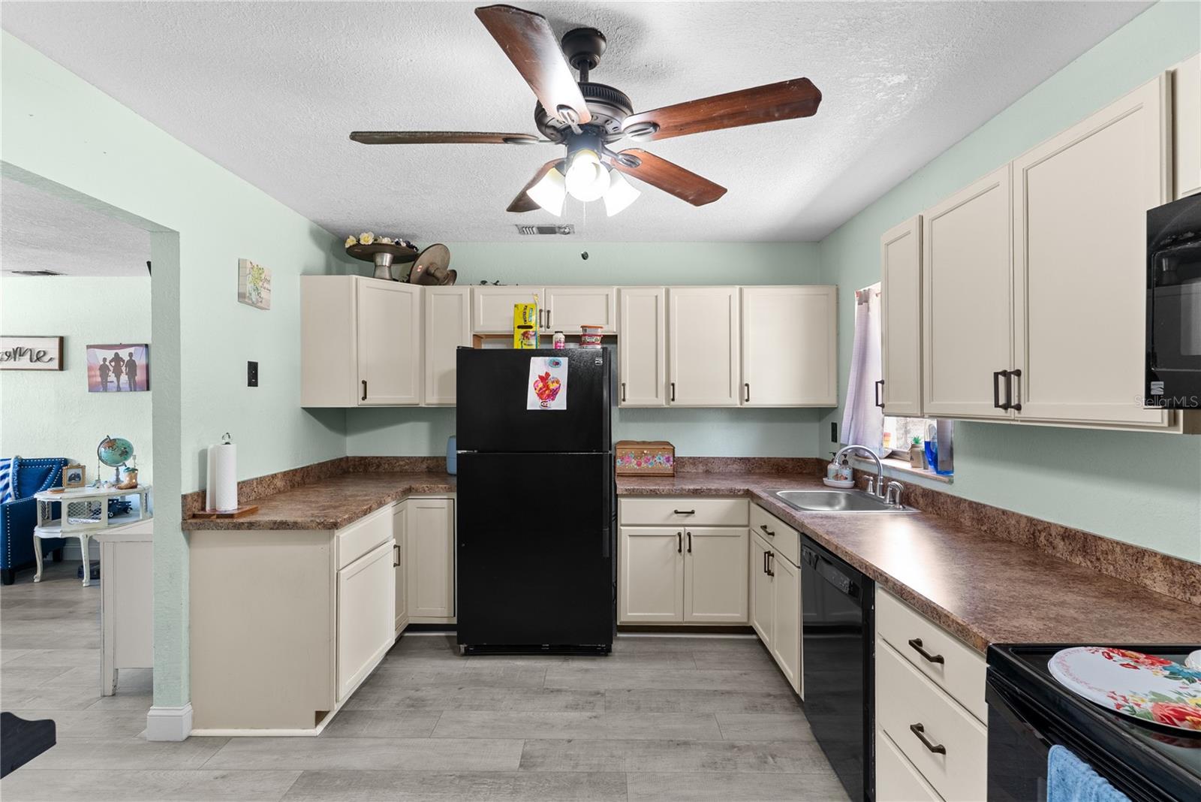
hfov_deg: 93.3
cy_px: 401
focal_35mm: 17
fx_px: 567
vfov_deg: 70.5
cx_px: 600
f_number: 8
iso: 400
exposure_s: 1/3
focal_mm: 17
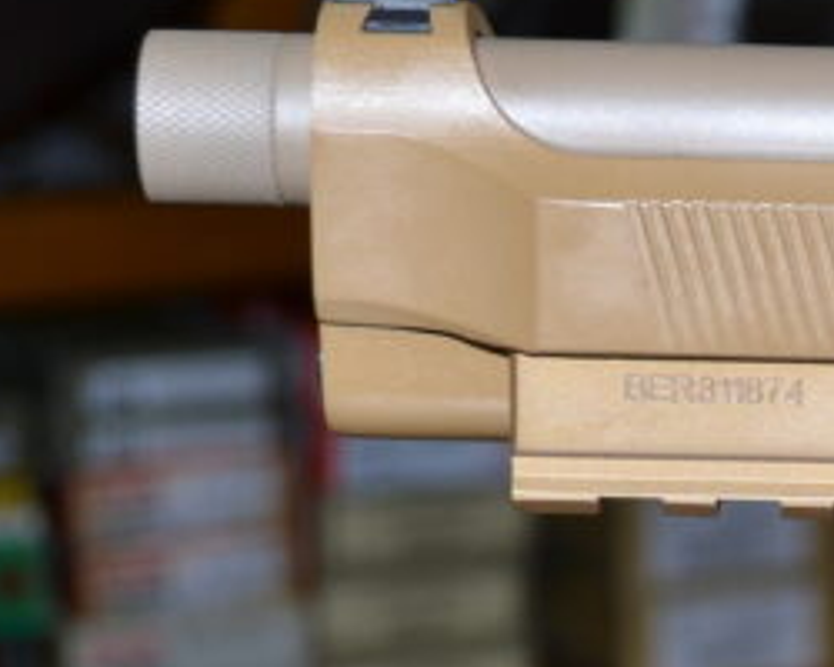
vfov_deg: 7.4
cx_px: 1511
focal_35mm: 208
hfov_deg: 8.9
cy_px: 849
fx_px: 5134
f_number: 7.1
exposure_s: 1/60
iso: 100
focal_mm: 36
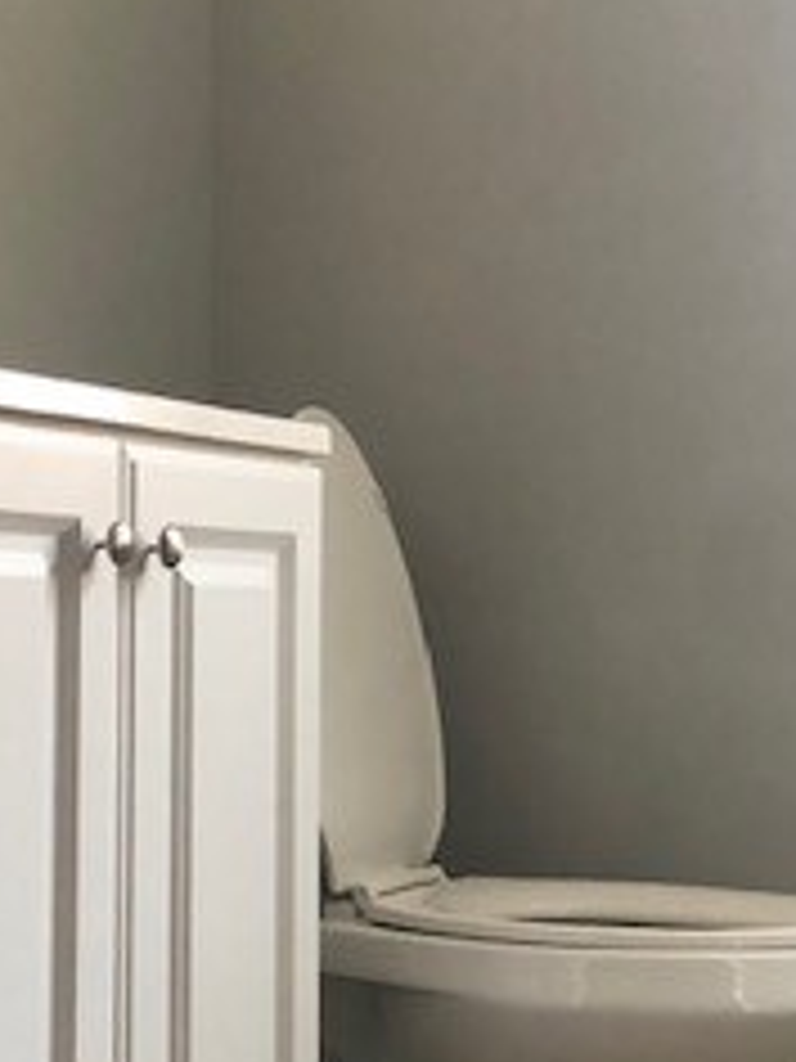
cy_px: 626
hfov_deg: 19.3
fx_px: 2330
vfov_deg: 25.6
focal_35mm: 76
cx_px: 243
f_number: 1.8
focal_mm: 4
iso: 64
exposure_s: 1/15
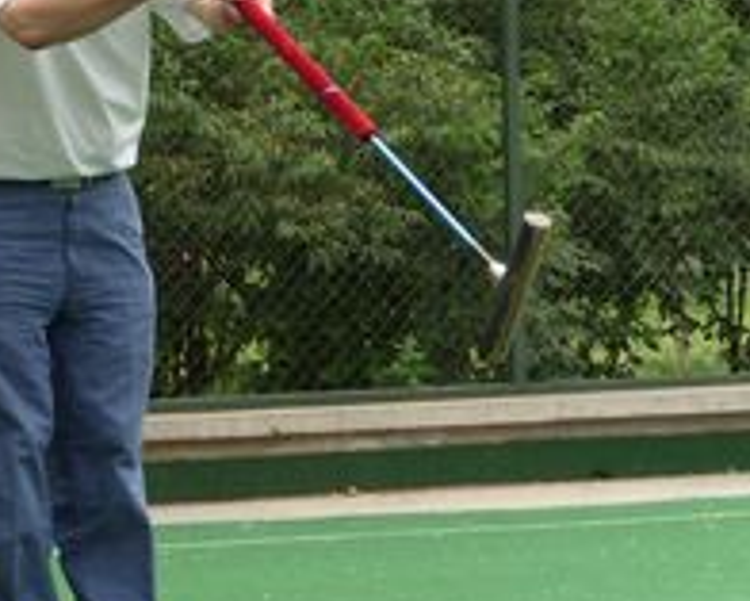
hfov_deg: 9.9
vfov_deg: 8.0
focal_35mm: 194
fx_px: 4308
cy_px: 209
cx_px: 57
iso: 80
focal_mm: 13
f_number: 4.3
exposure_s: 1/250
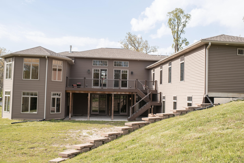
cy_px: 82
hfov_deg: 54.4
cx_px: 122
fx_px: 237
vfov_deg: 37.9
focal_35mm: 35
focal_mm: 35
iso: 160
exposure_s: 1/640
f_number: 5
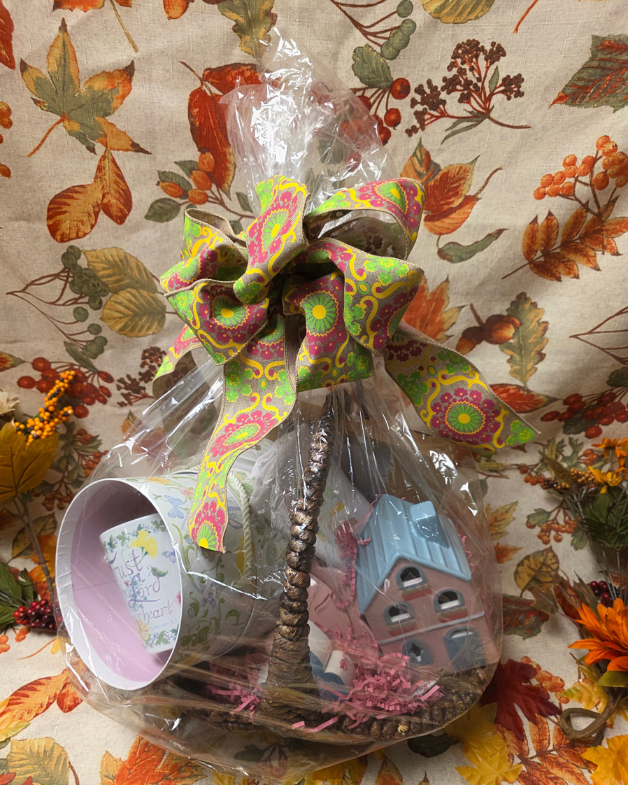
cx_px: 314
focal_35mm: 24
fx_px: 557
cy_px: 415
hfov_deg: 58.8
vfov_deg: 70.2
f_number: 1.7
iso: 320
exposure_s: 1/120
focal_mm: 6.3
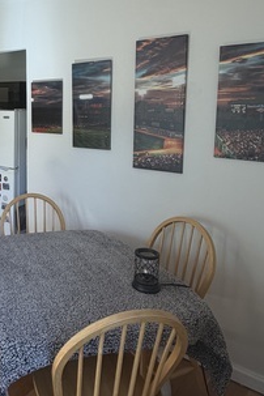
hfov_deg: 37.9
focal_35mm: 32
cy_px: 143
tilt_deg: -6.5
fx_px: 352
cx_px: 18
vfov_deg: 57.8
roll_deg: +1.4
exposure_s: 1/120
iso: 100
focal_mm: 2.22
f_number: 2.2
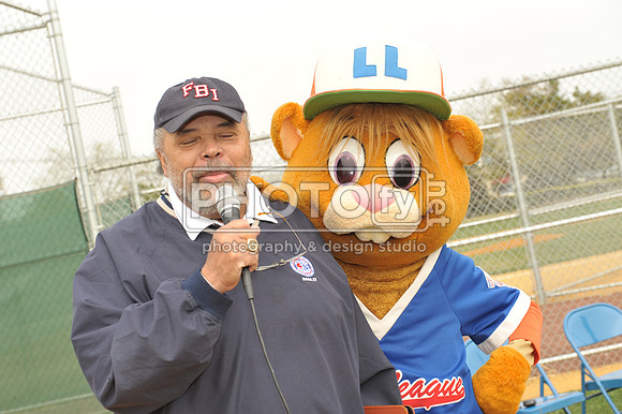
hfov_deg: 28.9
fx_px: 1209
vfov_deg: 19.4
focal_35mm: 70
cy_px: 207
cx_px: 311
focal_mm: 70
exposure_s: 1/250
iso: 400
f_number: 8
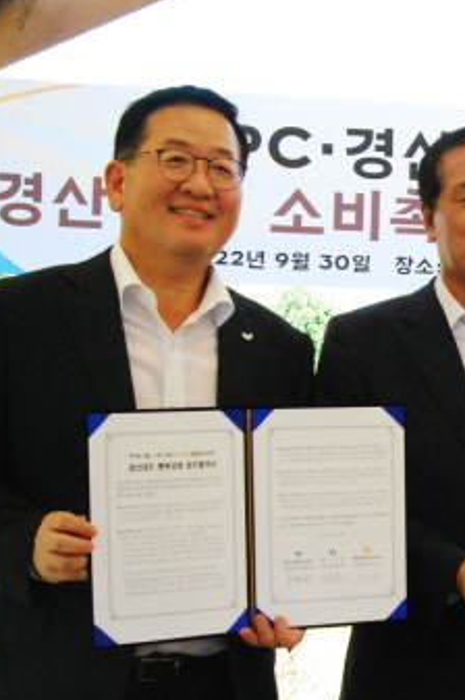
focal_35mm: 75
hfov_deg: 16.9
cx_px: 635
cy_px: 414
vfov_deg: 27.0
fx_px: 1456
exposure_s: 1/250
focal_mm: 24
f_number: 10
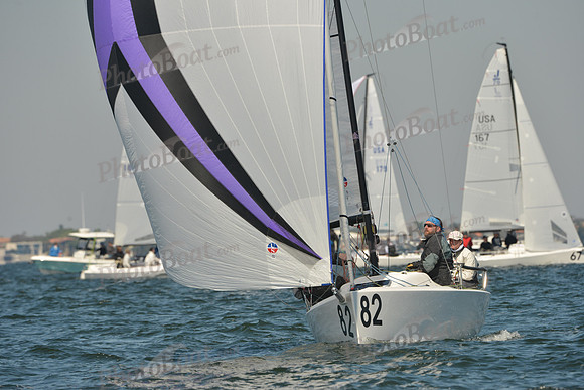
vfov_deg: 3.4
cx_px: 292
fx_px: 6490
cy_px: 195
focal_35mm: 400
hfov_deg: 5.2
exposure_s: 1/1250
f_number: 9
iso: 400
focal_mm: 400
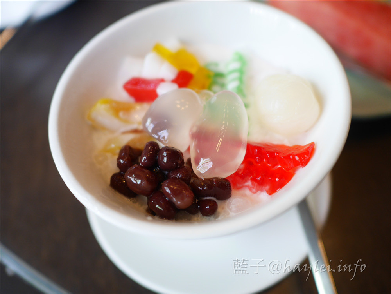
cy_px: 147
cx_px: 196
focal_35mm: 30
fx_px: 339
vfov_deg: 46.8
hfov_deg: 60.0
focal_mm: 15
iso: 320
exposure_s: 1/60
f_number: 1.7
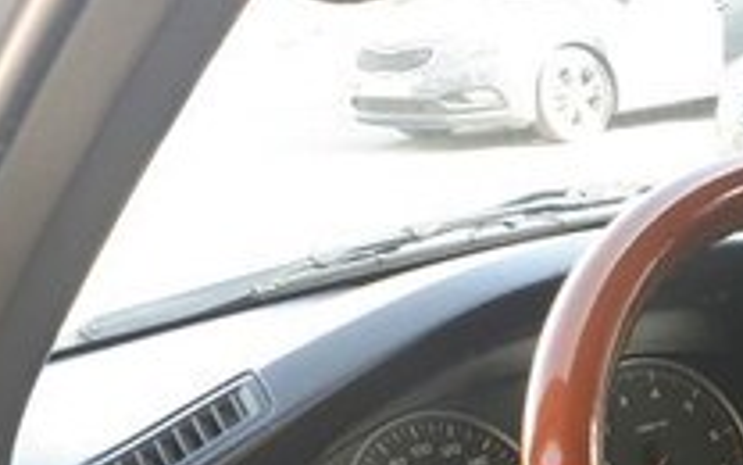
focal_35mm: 91
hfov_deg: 20.6
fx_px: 1843
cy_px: 592
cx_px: 997
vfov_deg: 13.9
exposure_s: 1/50
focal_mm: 3.6
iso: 50
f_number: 1.9
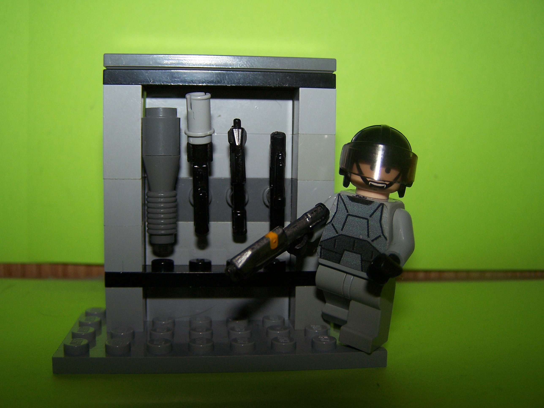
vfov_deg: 37.7
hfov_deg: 49.0
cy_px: 204
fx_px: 597
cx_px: 272
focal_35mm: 38
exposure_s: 1/60
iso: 80
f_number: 2.8
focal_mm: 6.3
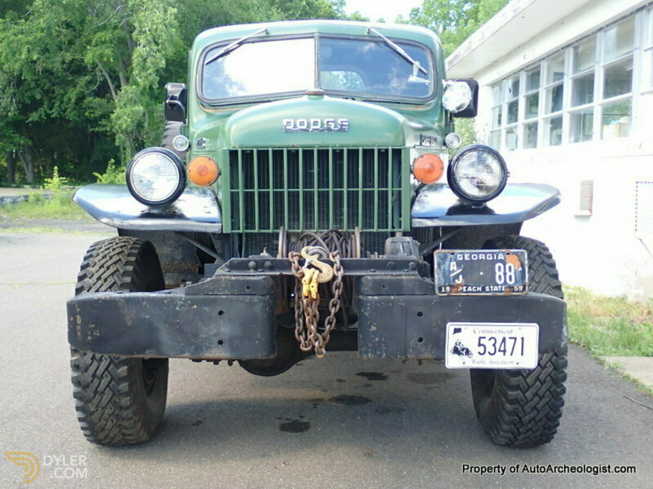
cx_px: 326
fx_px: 830
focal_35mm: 44
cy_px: 244
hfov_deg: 42.9
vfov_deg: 32.9
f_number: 2.9
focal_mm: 7.84
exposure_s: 1/60
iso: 200
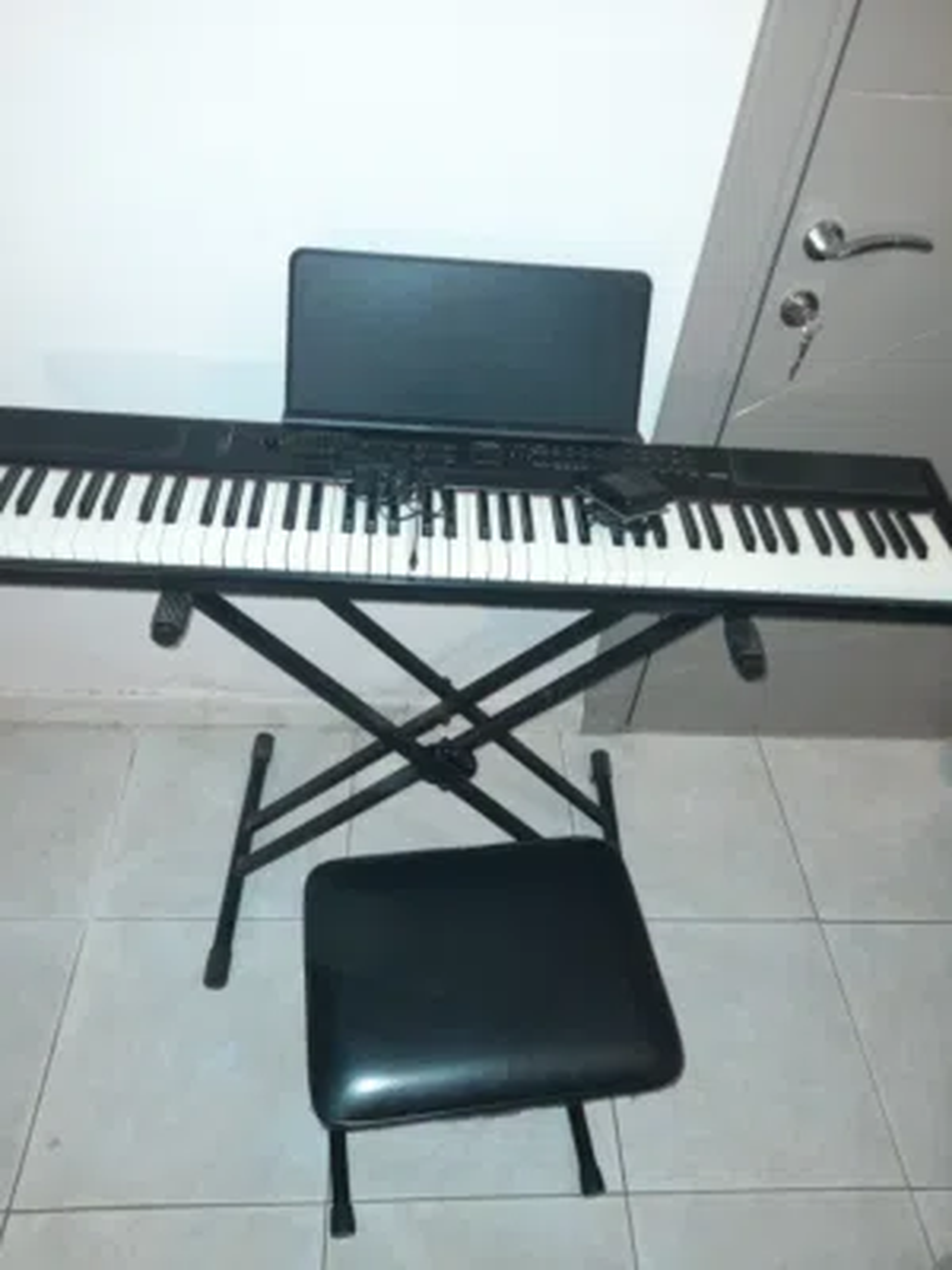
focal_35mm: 25
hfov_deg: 54.9
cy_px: 635
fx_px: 917
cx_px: 476
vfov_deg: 69.4
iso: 500
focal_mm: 4.6
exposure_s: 1/25
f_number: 2
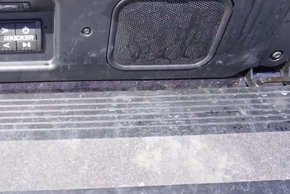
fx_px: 347
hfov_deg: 43.4
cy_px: 66
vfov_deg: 31.0
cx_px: 61
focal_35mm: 43
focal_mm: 16
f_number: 5
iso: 100
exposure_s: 1/100
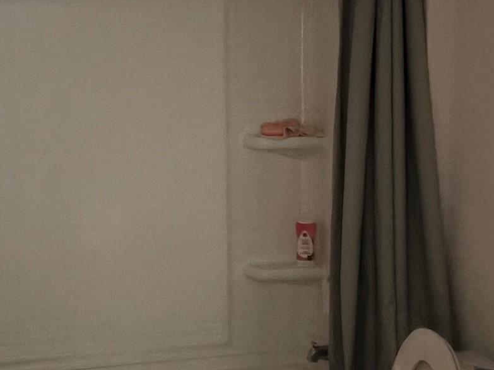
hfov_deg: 28.6
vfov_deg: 21.6
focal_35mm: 68
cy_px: 169
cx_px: 237
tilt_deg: -5.7
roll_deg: -0.4
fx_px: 970
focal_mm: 5.96
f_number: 1.6
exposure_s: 1/9
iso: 1600
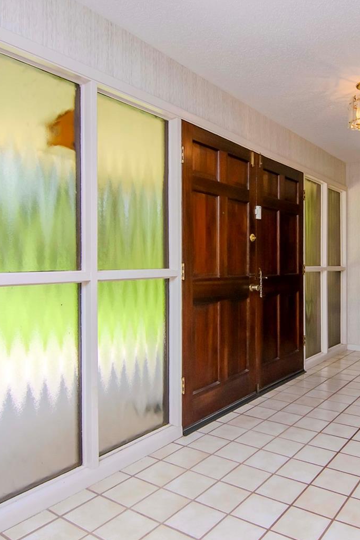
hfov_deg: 48.6
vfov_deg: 69.8
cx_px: 255
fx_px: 387
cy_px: 262
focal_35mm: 26
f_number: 8
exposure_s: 1/160
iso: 500
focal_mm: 11
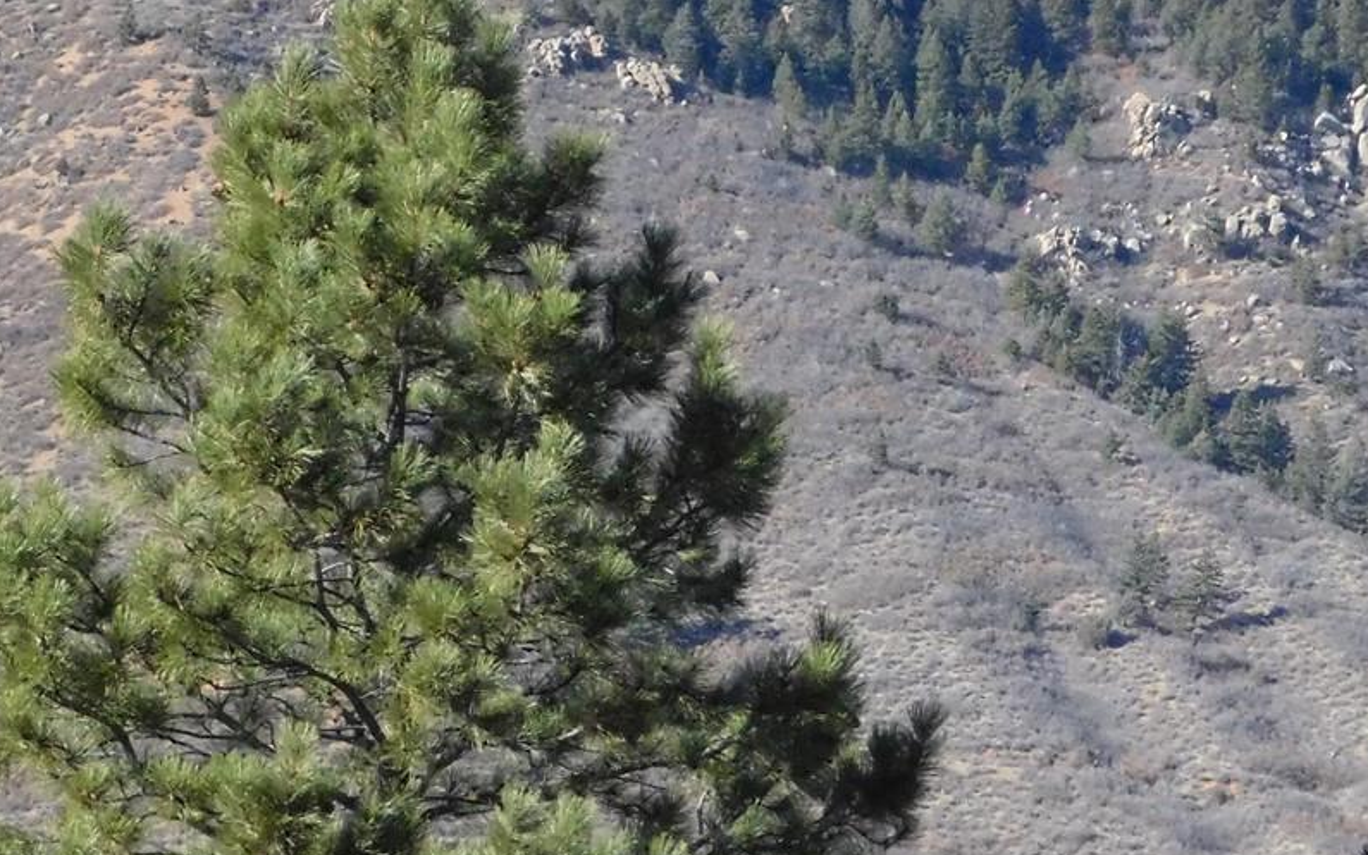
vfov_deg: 4.6
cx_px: 1120
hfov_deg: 7.3
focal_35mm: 286
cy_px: 451
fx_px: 10664
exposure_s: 1/500
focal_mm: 23.7
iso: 800
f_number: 10
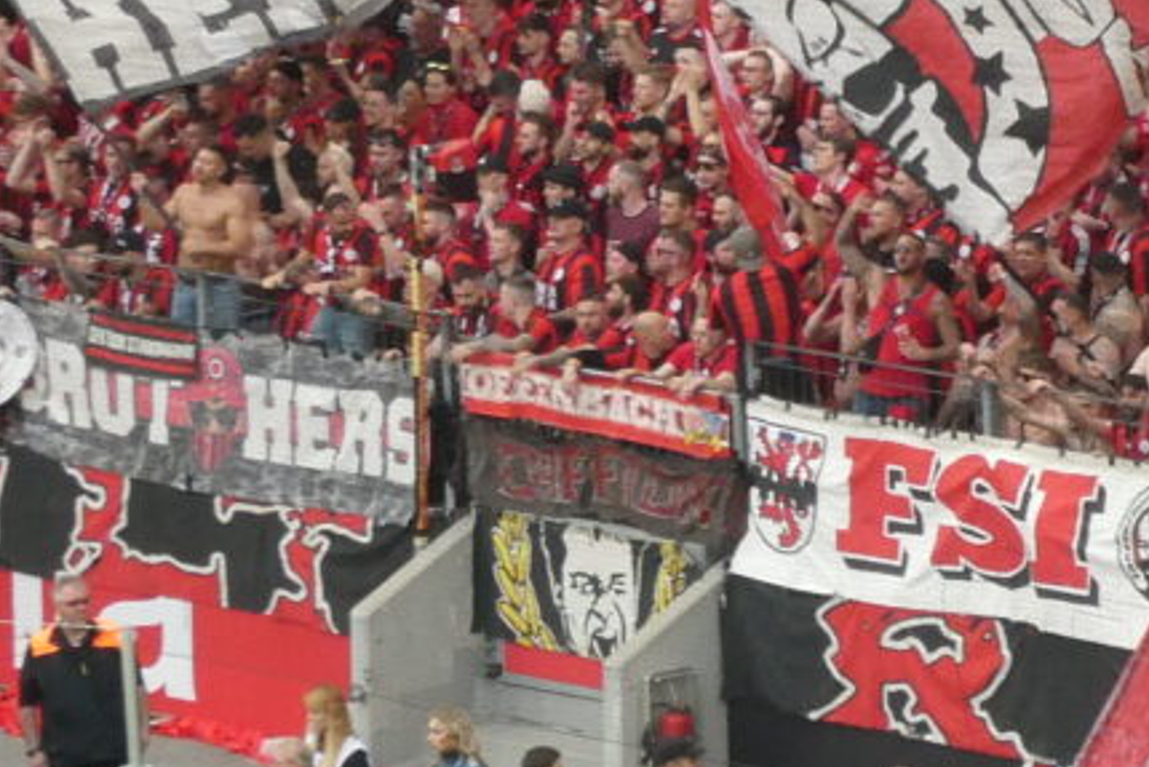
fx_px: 16665
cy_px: 187
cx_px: 983
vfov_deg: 2.6
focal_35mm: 522
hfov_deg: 3.9
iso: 320
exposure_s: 1/125
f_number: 5.3
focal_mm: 24.2
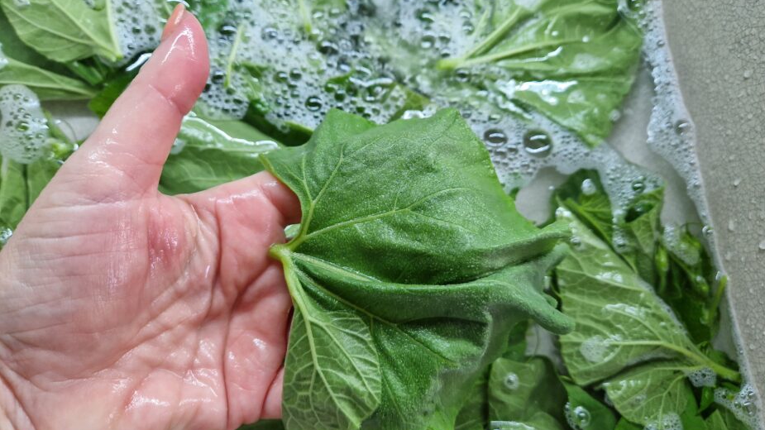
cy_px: 236
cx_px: 396
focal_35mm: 26
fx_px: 527
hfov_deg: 71.9
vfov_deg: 44.3
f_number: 1.8
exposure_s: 1/100
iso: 200
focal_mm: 5.4
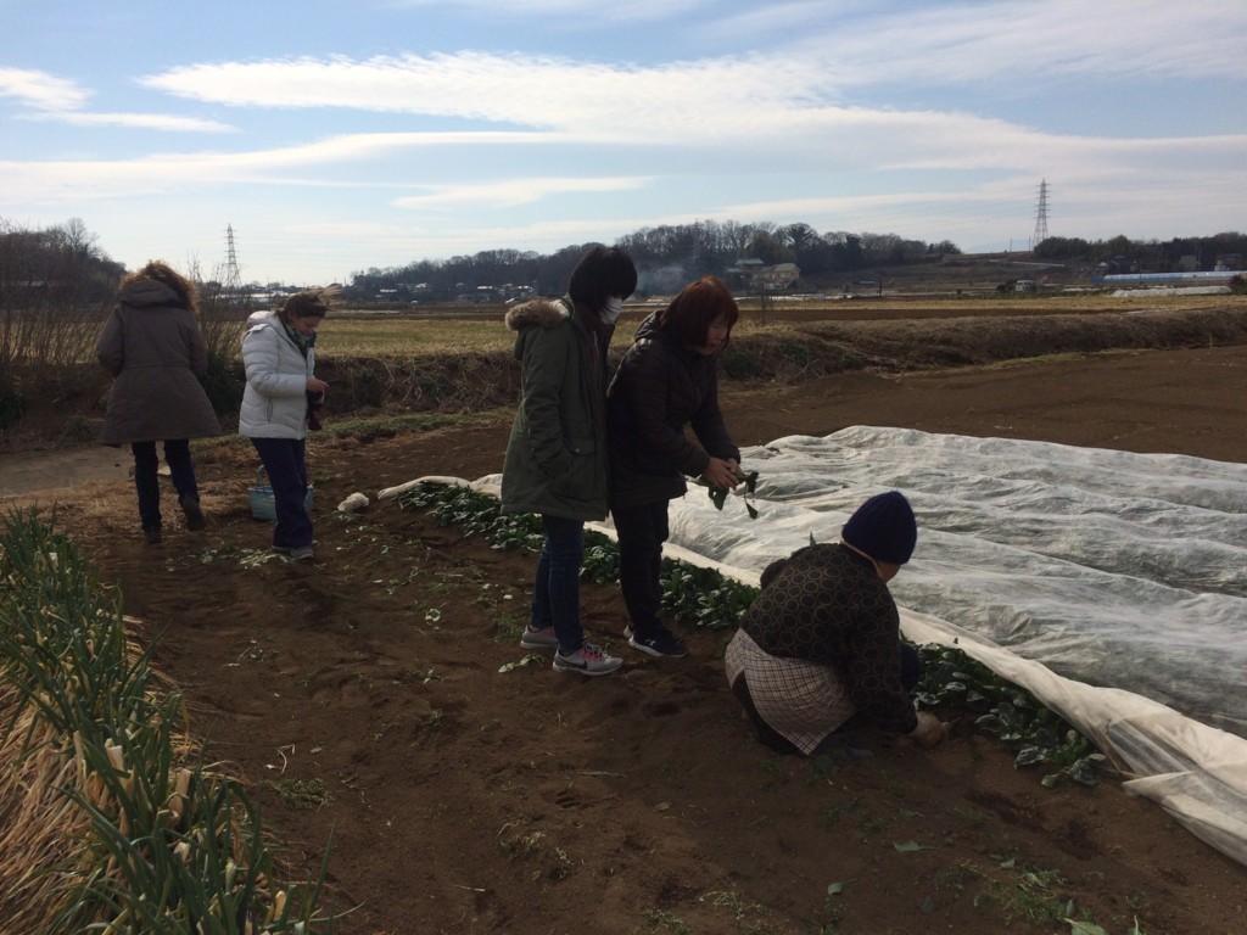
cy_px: 468
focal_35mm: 29
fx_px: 1045
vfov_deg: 48.2
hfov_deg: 61.7
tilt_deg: -11.3
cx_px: 624
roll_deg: +3.5
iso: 40
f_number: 2.2
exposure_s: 1/5882
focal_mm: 4.15
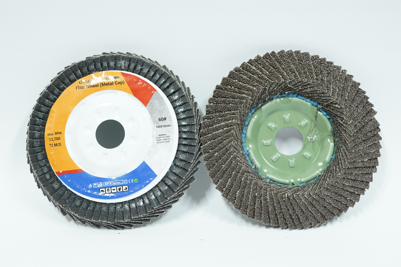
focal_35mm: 55
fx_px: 613
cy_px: 134
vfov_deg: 24.6
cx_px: 200
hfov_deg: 36.2
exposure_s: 1/4
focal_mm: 37
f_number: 8
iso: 800
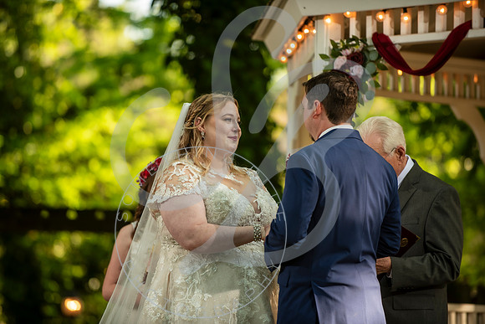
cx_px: 242
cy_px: 162
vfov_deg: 6.9
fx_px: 2695
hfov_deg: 10.3
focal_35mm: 200
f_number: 2.8
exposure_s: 1/160
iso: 160
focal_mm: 200
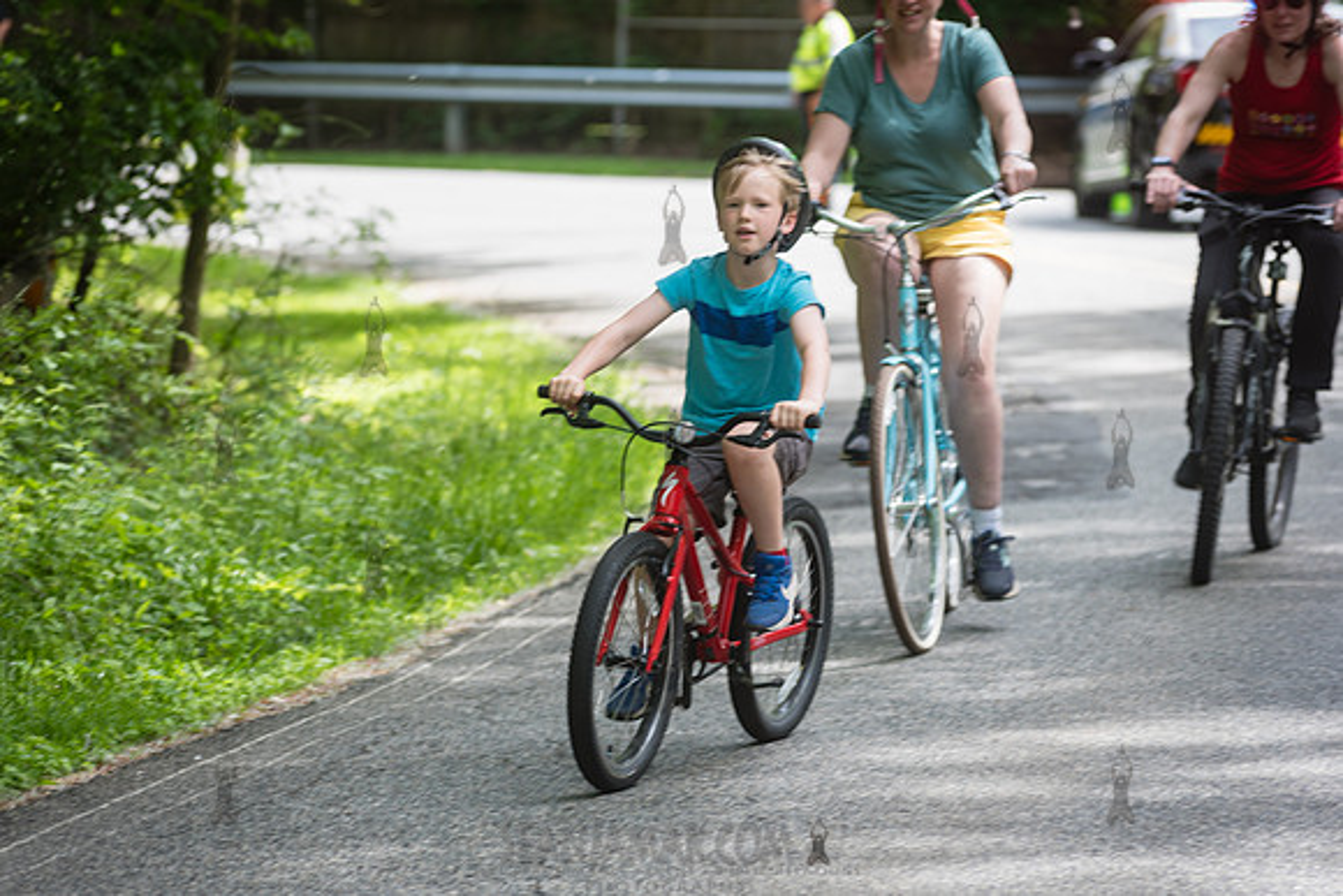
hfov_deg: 12.1
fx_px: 6343
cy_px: 448
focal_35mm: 170
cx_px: 672
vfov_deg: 8.1
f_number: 4.5
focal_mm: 170
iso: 250
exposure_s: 1/250
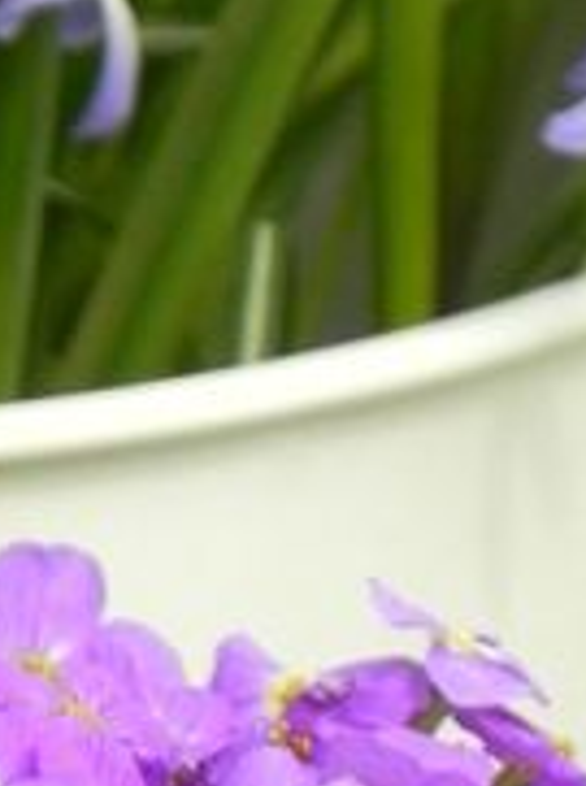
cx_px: -460
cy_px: 1064
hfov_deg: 1.1
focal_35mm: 1289
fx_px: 29198
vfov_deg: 1.5
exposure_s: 1/500
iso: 160
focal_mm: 51.8
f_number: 5
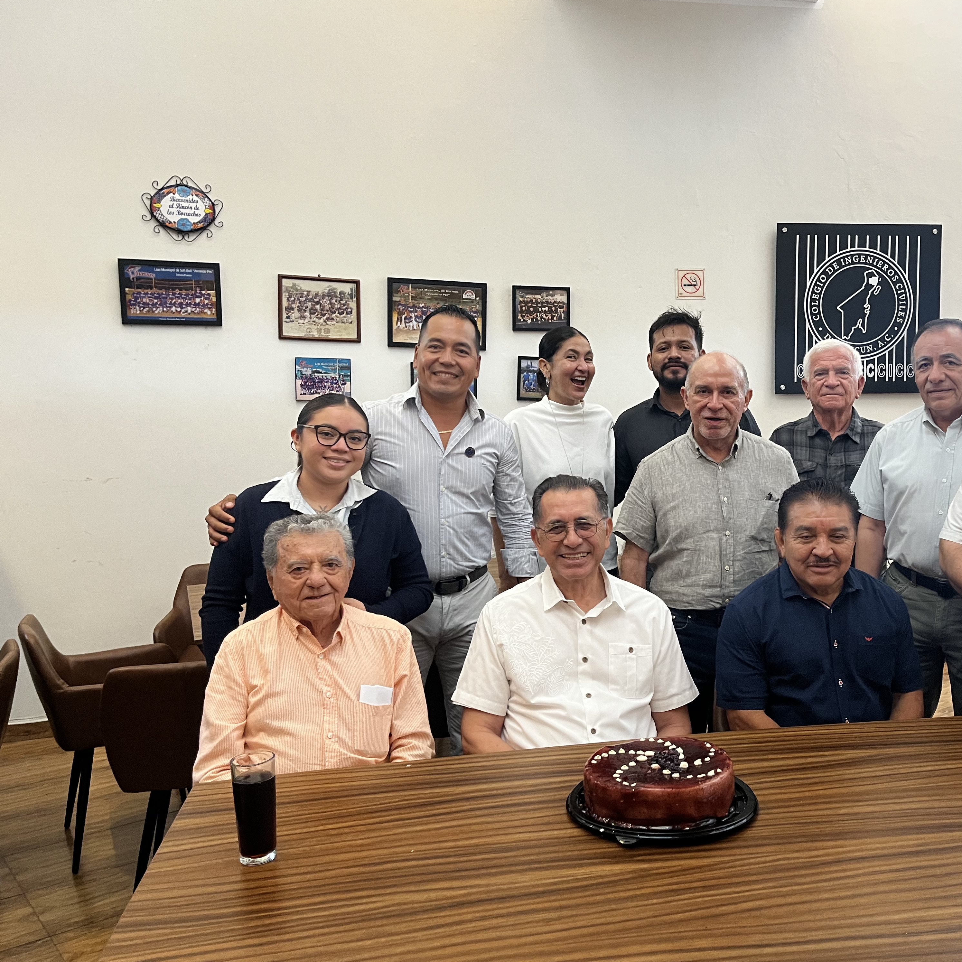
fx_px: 975
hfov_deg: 51.8
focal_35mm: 31
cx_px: 618
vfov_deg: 52.5
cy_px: 477
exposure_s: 1/60
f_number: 1.6
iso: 250
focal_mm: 5.1
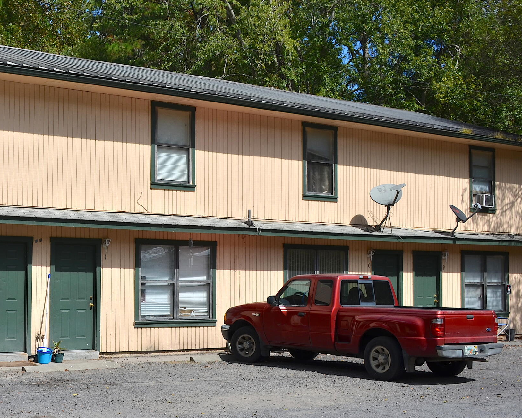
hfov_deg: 32.0
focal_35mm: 57
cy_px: 209
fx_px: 880
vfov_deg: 26.7
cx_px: 89
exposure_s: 1/320
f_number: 9
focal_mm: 22
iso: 100
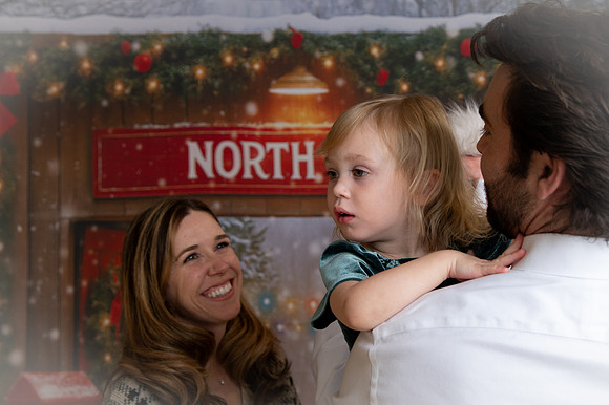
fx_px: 995
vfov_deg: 23.0
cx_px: 324
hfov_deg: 34.0
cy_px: 160
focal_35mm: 59
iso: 1000
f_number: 5
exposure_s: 1/200
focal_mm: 46
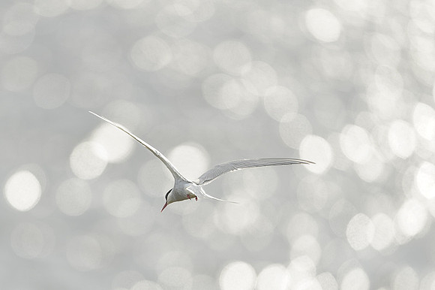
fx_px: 7698
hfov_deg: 3.2
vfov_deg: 2.2
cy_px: 185
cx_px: 158
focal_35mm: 637
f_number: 4
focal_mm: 500
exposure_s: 1/3200
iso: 320
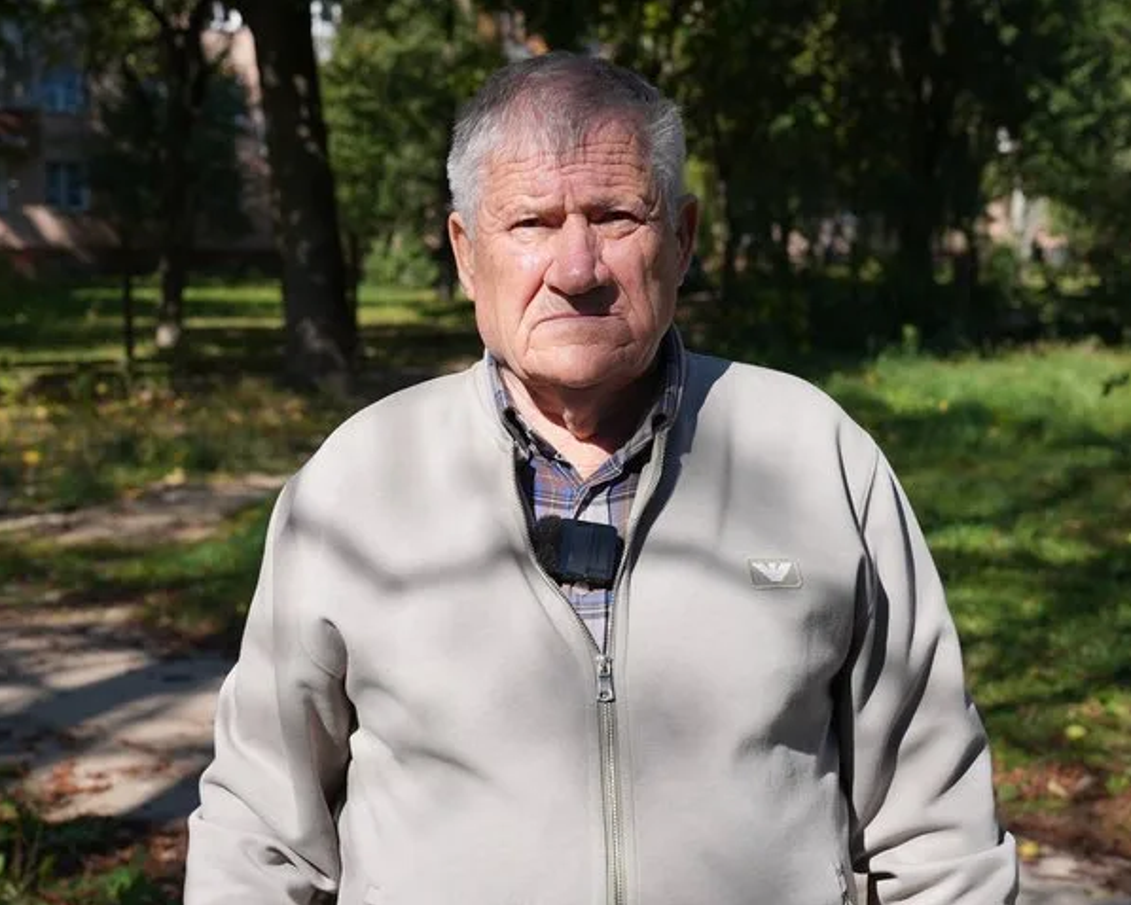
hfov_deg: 27.5
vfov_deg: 22.2
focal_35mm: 69
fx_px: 2310
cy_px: 452
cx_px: 538
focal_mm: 61
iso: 100
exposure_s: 1/200
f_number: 7.1
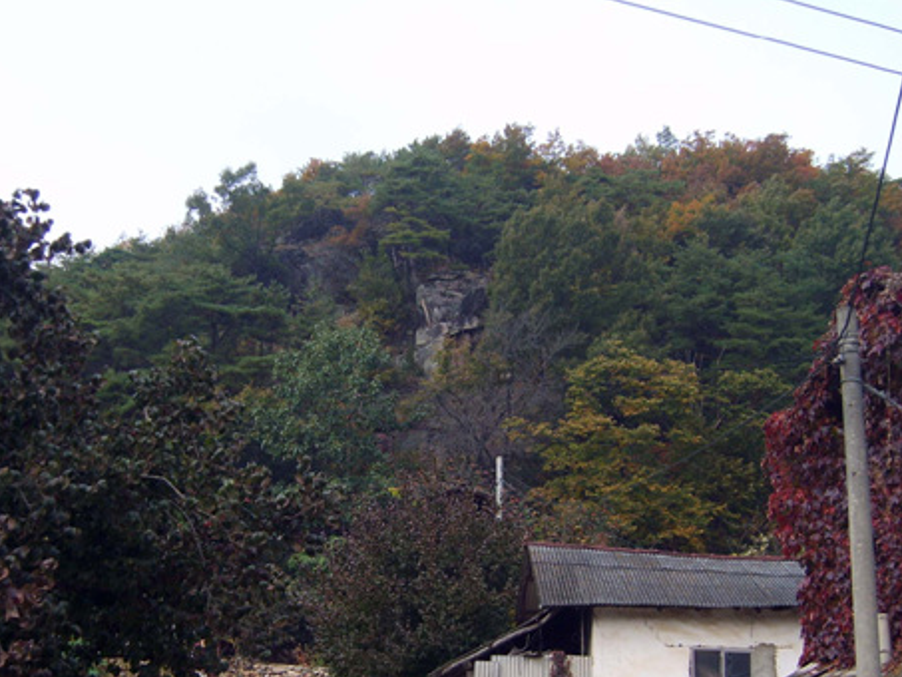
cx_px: 358
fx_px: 1772
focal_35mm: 68
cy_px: 473
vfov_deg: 21.5
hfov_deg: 28.5
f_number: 3.1
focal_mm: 9.2
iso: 50
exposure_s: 1/350
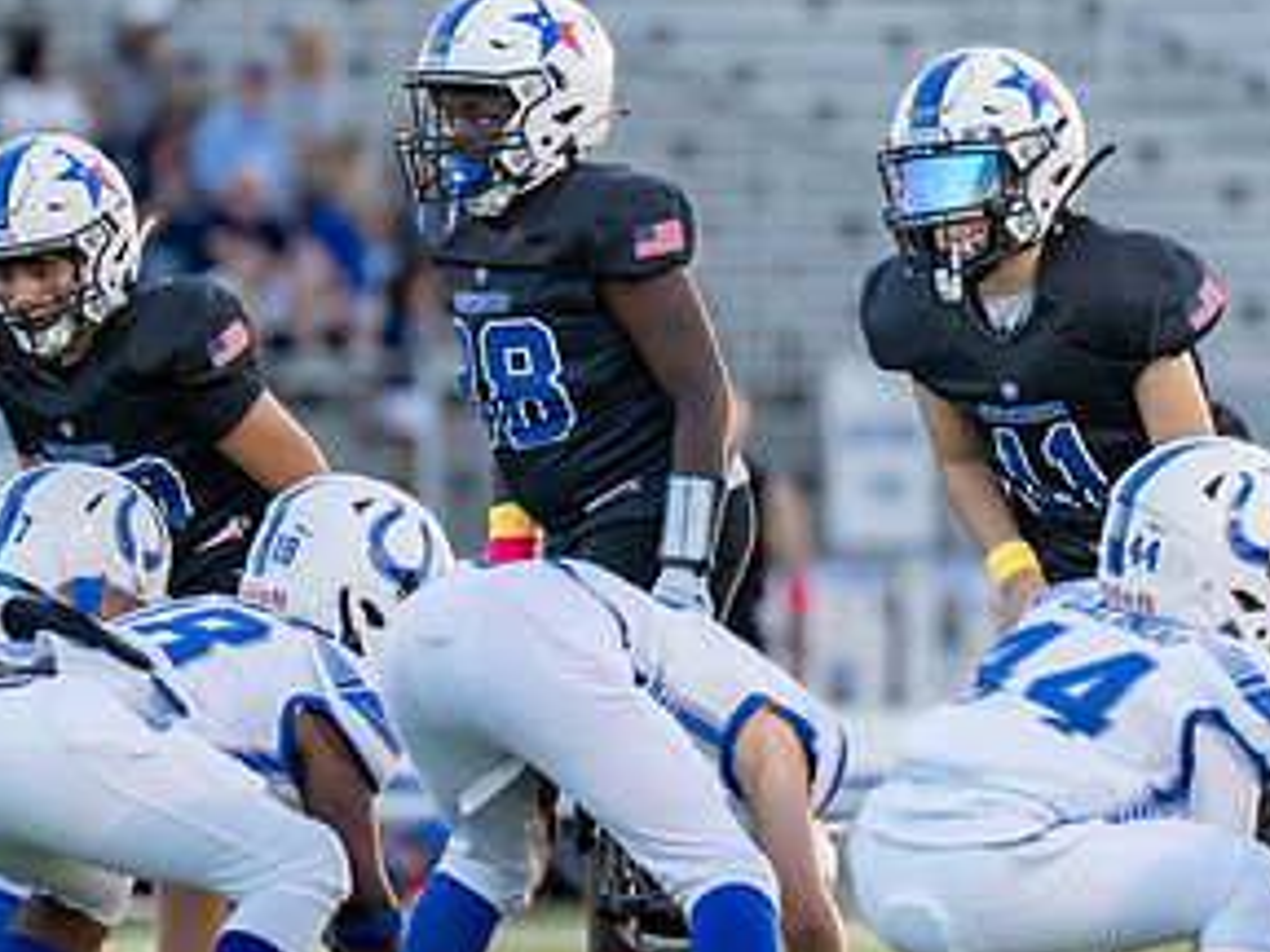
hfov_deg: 3.5
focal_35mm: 562
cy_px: 313
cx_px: 603
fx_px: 20619
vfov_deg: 2.6
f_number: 2.8
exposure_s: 1/1000
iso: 640
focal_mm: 200
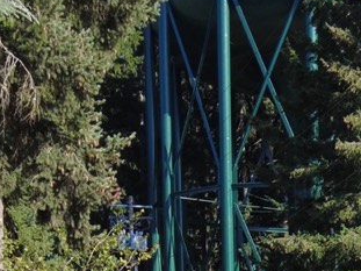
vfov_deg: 12.6
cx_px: 361
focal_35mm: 103
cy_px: 539
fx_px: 1074
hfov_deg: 18.6
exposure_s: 1/500
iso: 100
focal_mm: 4.4
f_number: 1.8
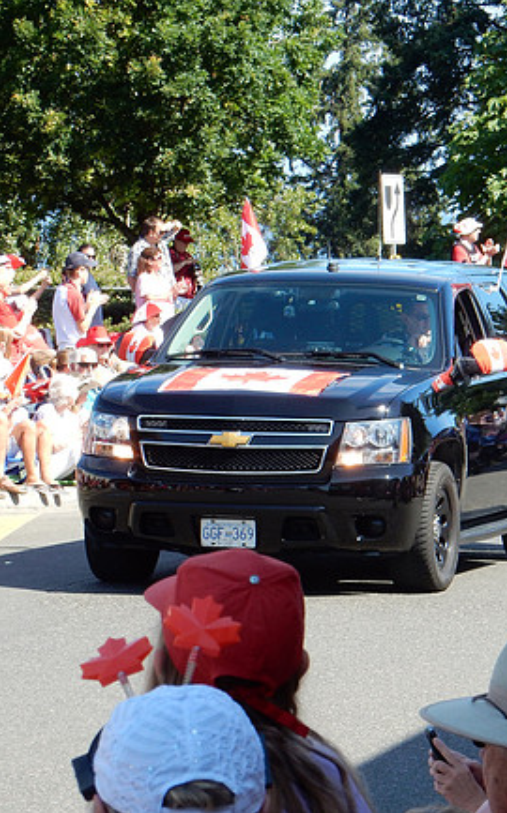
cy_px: 406
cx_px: 389
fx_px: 5160
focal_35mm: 233
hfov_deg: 5.6
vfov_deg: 9.0
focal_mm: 29.2
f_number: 6
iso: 125
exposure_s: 1/160
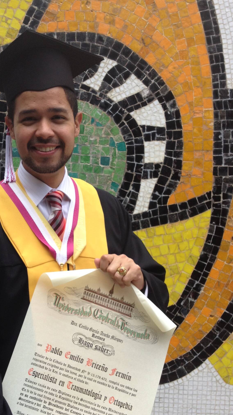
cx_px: 63
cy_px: 231
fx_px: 527
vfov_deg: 42.8
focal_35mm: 48
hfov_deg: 24.7
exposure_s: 1/593
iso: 64
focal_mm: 4.28
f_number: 2.4
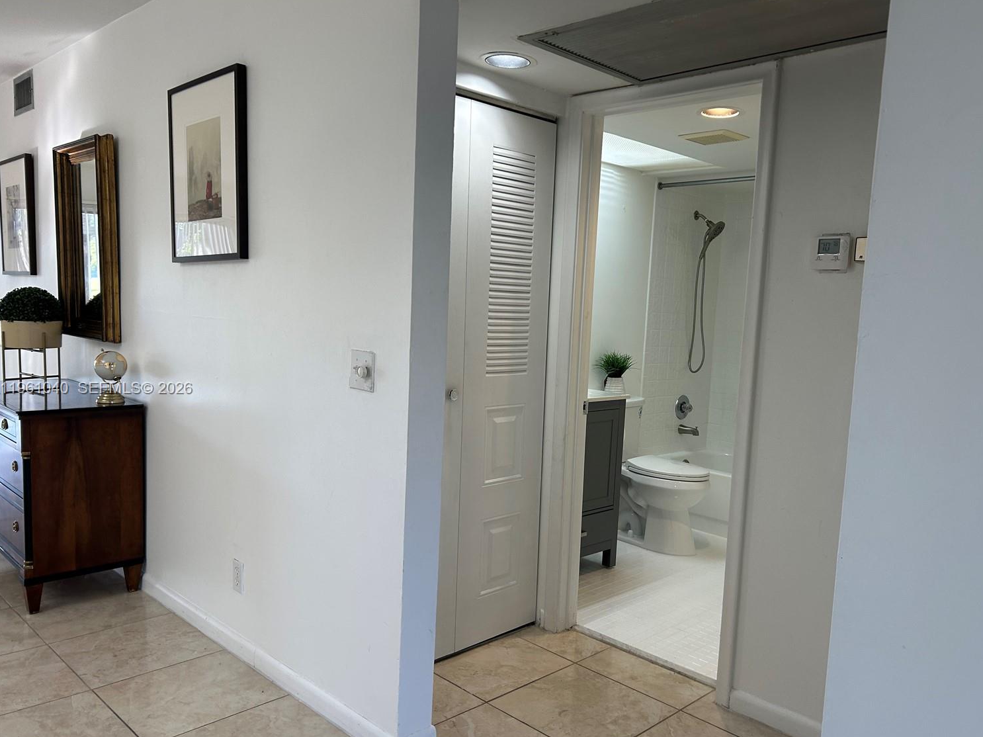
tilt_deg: -5.4
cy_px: 389
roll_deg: -2.4
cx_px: 515
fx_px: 795
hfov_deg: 63.4
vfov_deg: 49.7
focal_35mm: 28
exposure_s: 1/120
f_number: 1.5
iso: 80
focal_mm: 5.7
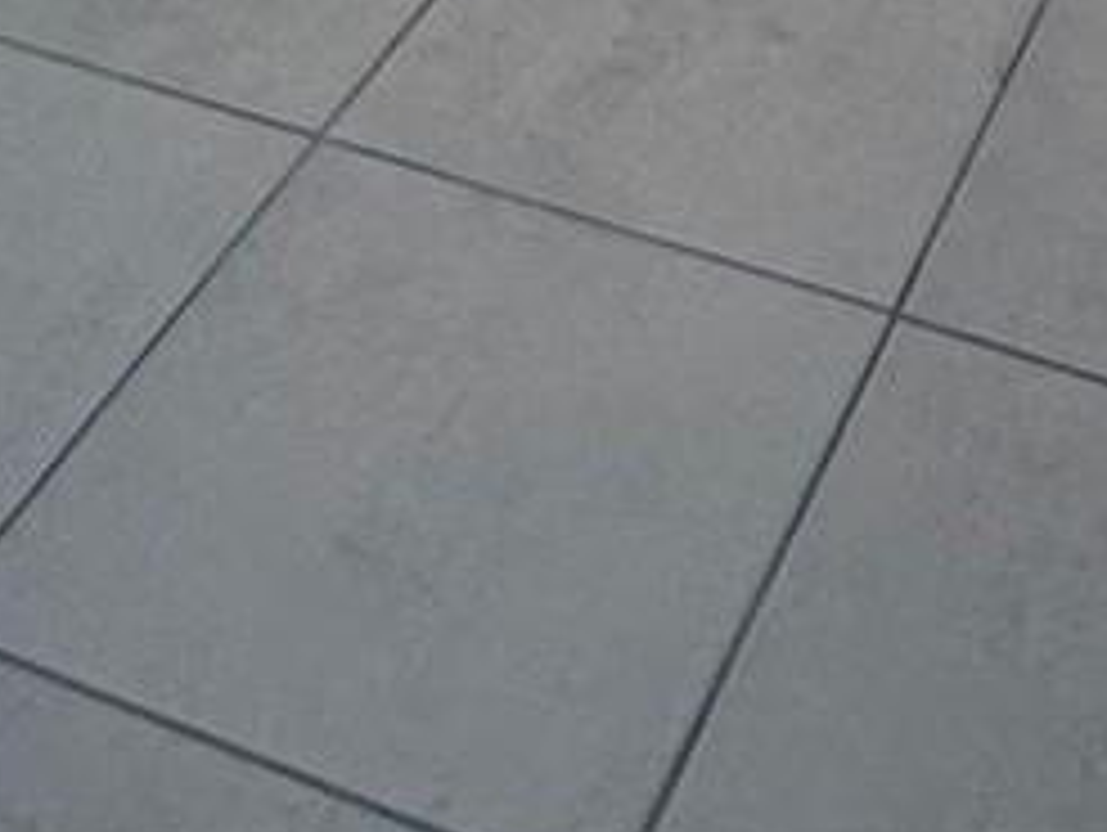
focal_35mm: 91
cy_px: -1839
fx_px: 2913
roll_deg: +0.3
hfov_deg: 21.5
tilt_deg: -1.6
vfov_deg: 10.3
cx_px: 720
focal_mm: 2.22
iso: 125
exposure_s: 1/120
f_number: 2.2
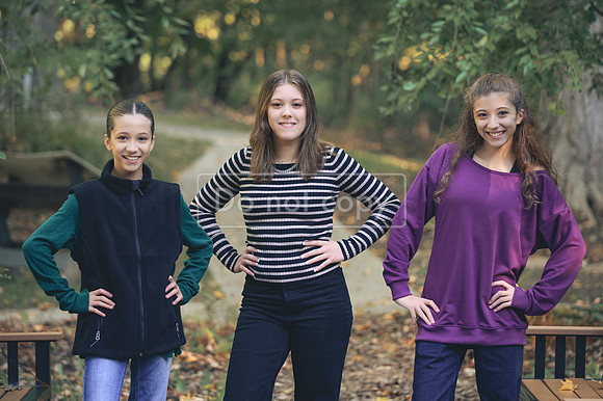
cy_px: 206
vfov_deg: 11.1
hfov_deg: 16.6
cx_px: 355
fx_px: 2069
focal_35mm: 124
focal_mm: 105
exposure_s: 1/250
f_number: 2.8
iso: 1000
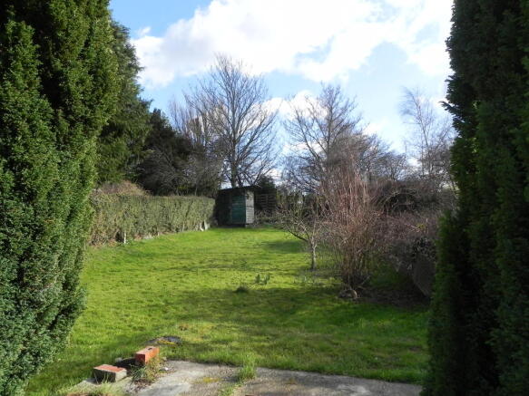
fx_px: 397
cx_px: 264
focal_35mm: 26
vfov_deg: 53.0
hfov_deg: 67.3
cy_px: 198
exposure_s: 1/263
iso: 160
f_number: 5.6
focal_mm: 4.6
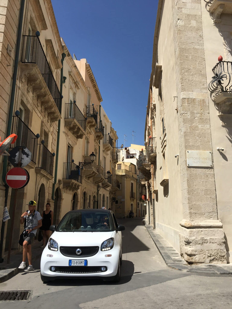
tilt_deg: +12.8
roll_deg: -1.5
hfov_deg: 48.2
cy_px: 154
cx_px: 116
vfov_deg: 61.7
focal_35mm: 29
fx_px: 259
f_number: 2.2
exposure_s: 1/1876
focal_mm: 4.15
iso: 25
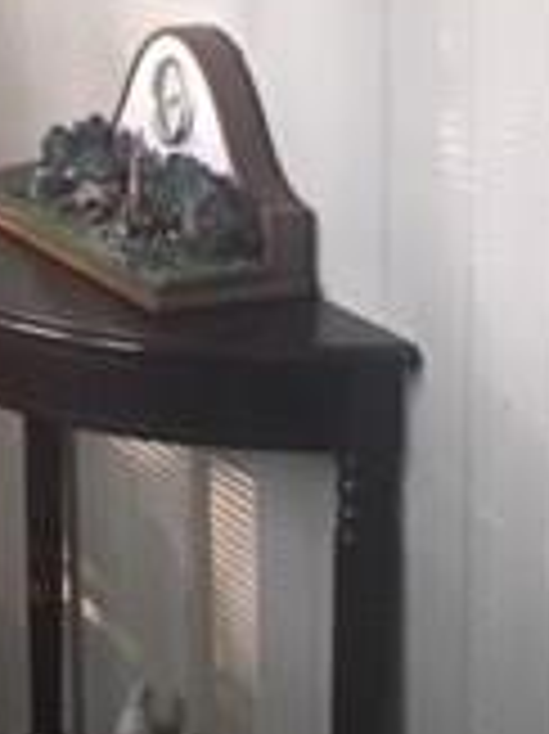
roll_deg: +2.0
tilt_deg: -11.4
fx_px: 2414
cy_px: 158
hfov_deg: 12.9
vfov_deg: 17.2
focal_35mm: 114
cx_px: 72
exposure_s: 1/30
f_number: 2.2
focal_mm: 4.15
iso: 200
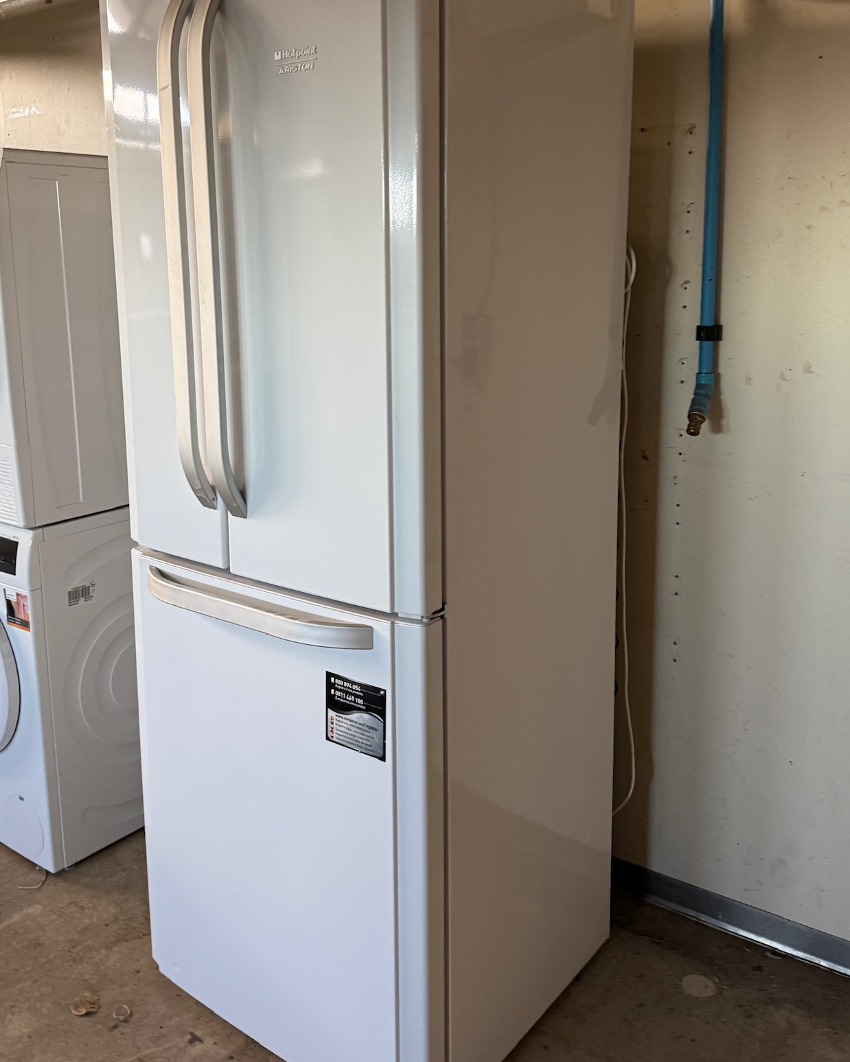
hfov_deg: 47.0
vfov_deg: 56.8
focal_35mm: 31
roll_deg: +2.0
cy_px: 426
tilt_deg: -7.0
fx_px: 975
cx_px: 375
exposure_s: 1/60
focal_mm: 6.76
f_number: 1.78
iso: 250
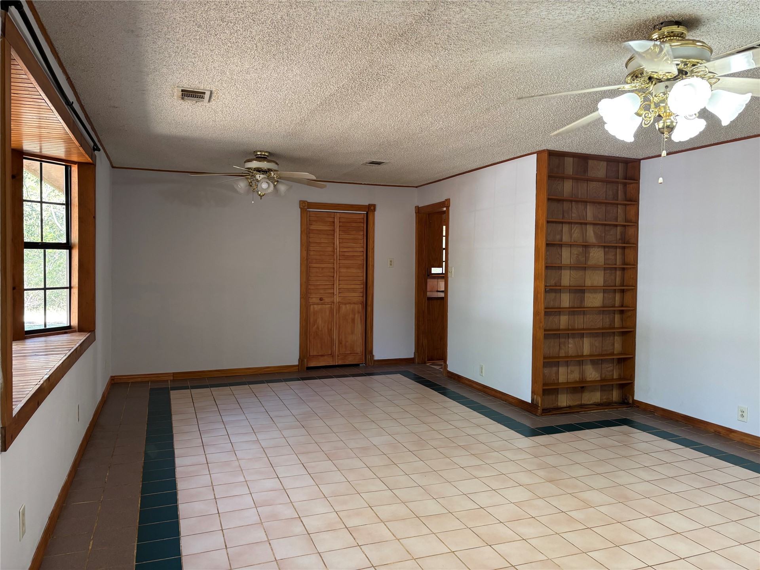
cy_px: 285
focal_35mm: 26
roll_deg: -0.3
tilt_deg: -1.9
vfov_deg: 53.1
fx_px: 571
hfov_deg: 67.3
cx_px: 380
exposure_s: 1/60
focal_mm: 5.96
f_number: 1.6
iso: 125
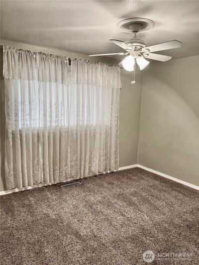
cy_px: 132
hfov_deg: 53.1
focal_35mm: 26
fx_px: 199
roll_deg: -0.2
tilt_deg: -10.1
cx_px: 100
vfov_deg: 67.3
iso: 320
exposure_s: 1/60
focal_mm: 5.1
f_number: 1.6
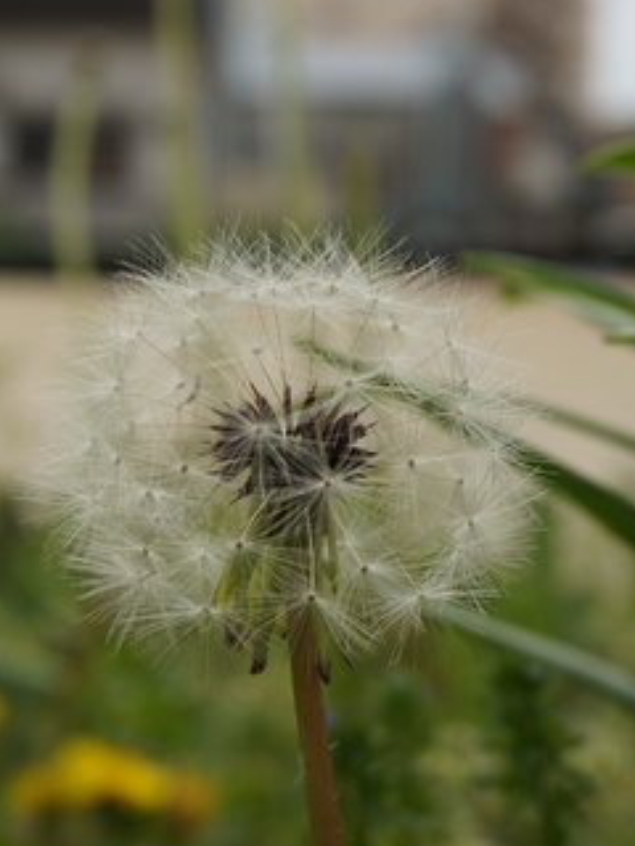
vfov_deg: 19.7
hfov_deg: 14.8
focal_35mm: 100
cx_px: 198
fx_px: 2443
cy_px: 398
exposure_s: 1/200
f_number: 9
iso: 100
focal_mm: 37
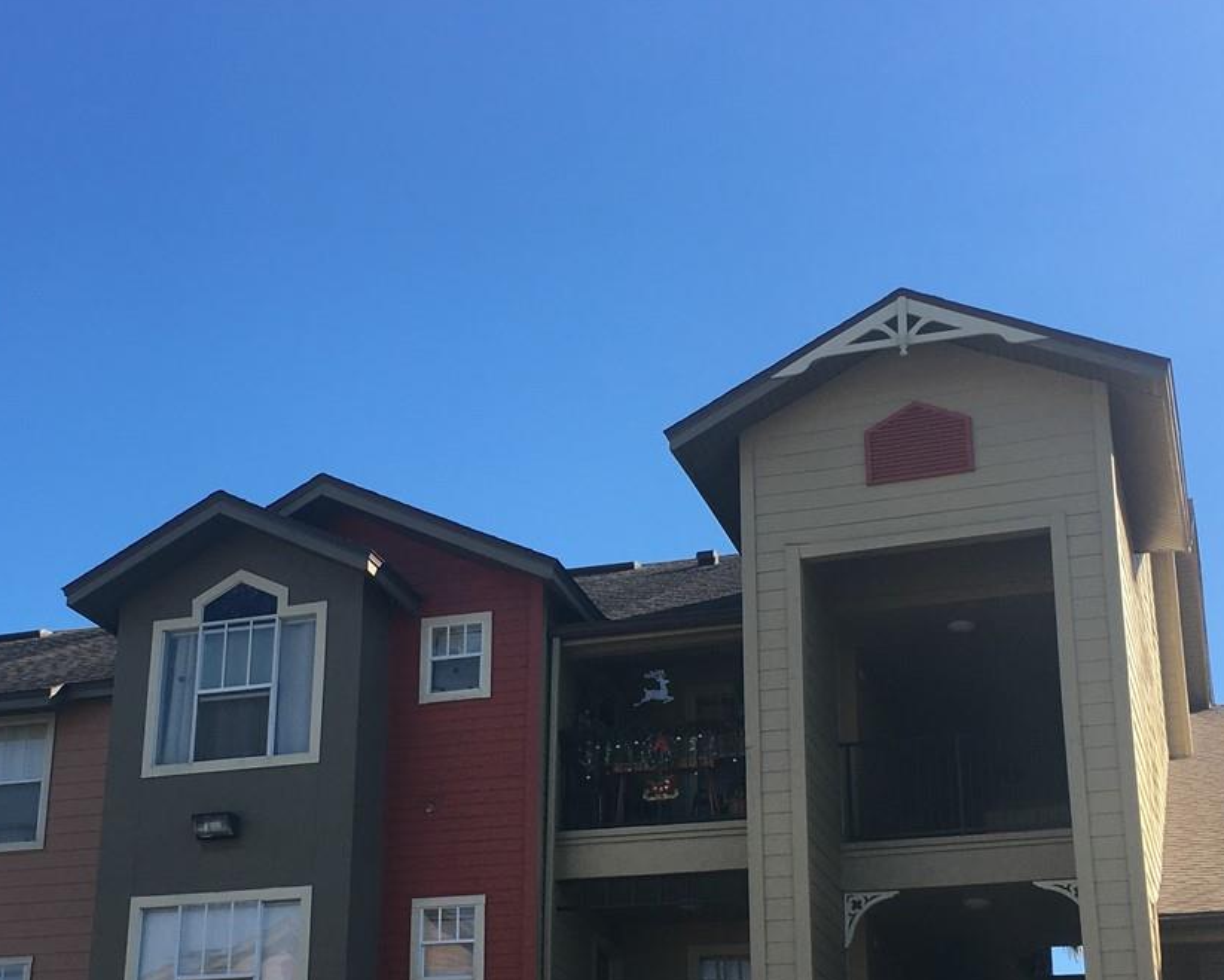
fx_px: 1993
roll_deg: -2.1
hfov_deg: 34.0
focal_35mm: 55
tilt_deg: +19.7
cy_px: 668
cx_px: 460
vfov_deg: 27.4
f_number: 2.2
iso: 25
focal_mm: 4.15
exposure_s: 1/894
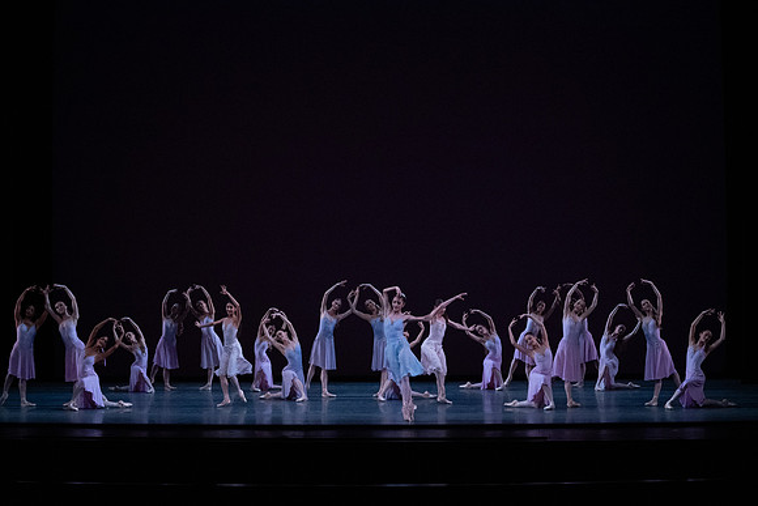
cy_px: 253
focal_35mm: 70
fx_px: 1474
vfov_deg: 19.5
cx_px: 379
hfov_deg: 28.8
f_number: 13
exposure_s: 1/400
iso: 12800
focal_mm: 70
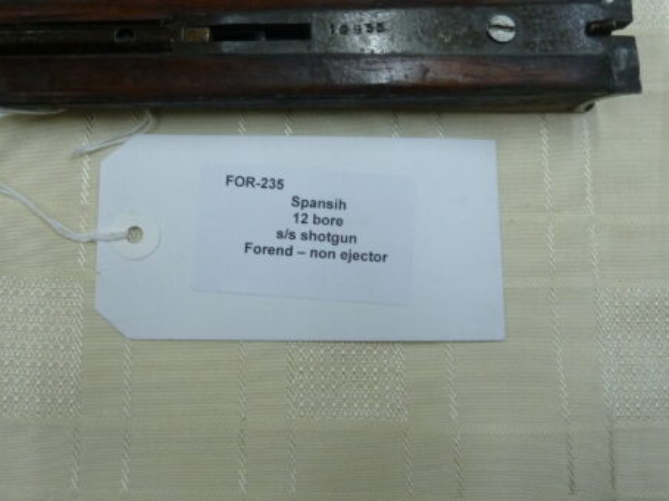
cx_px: 291
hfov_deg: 55.2
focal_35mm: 33
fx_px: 638
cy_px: 184
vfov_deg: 42.6
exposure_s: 1/30
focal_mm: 4.1
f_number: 3.3
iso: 250
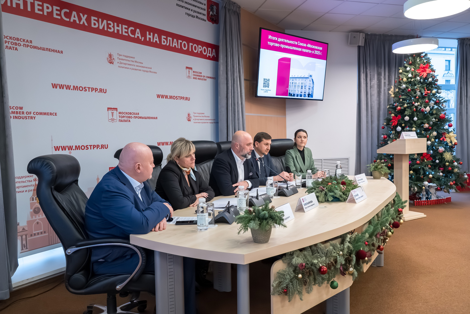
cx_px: 235
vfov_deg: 46.4
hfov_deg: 65.5
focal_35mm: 28
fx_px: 366
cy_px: 157
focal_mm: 28
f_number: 5
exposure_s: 1/250
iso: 8000
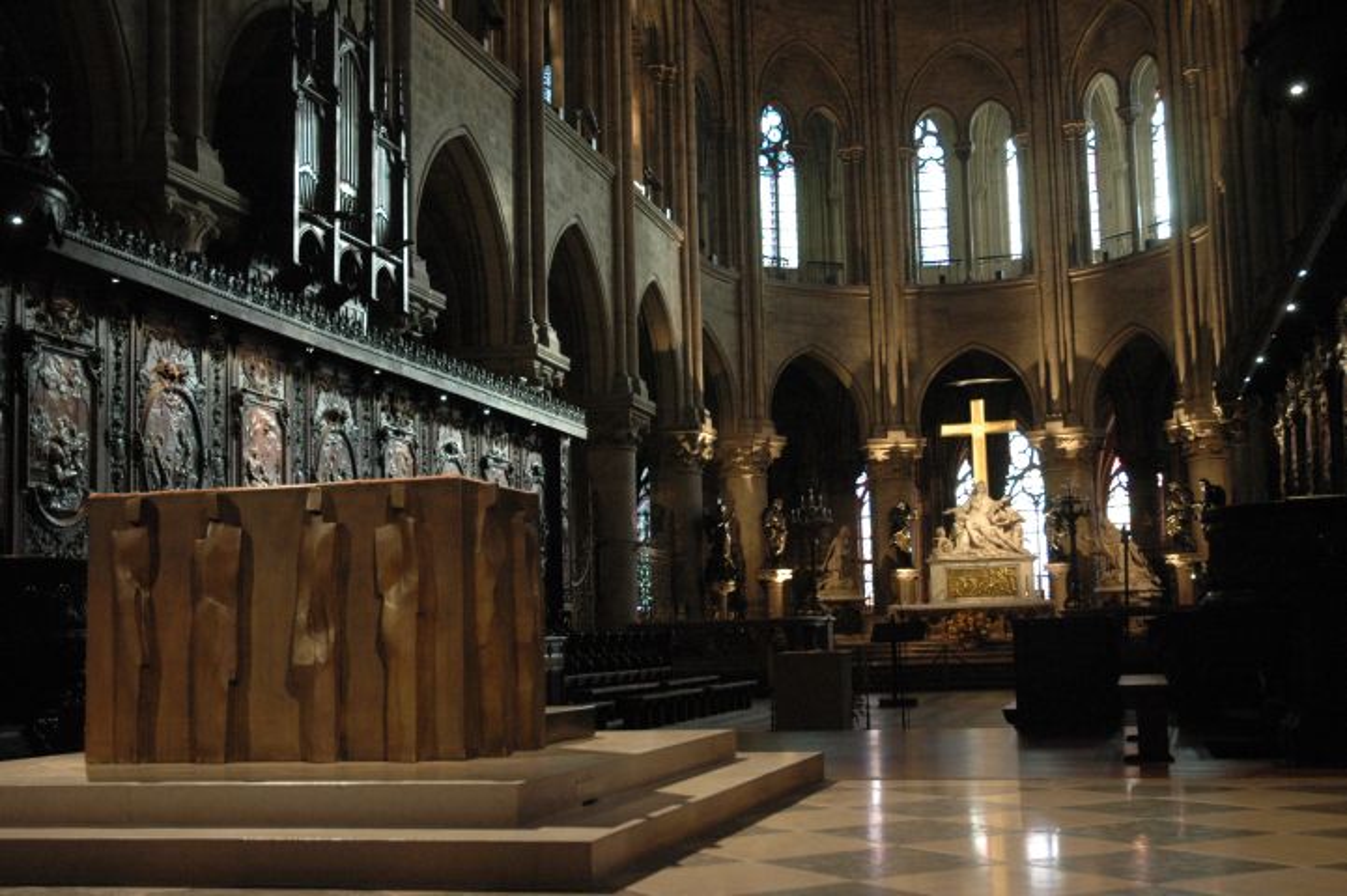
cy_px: 448
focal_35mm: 46
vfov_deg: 28.9
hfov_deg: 42.3
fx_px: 1739
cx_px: 674
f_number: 4.5
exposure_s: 1/15
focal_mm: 31
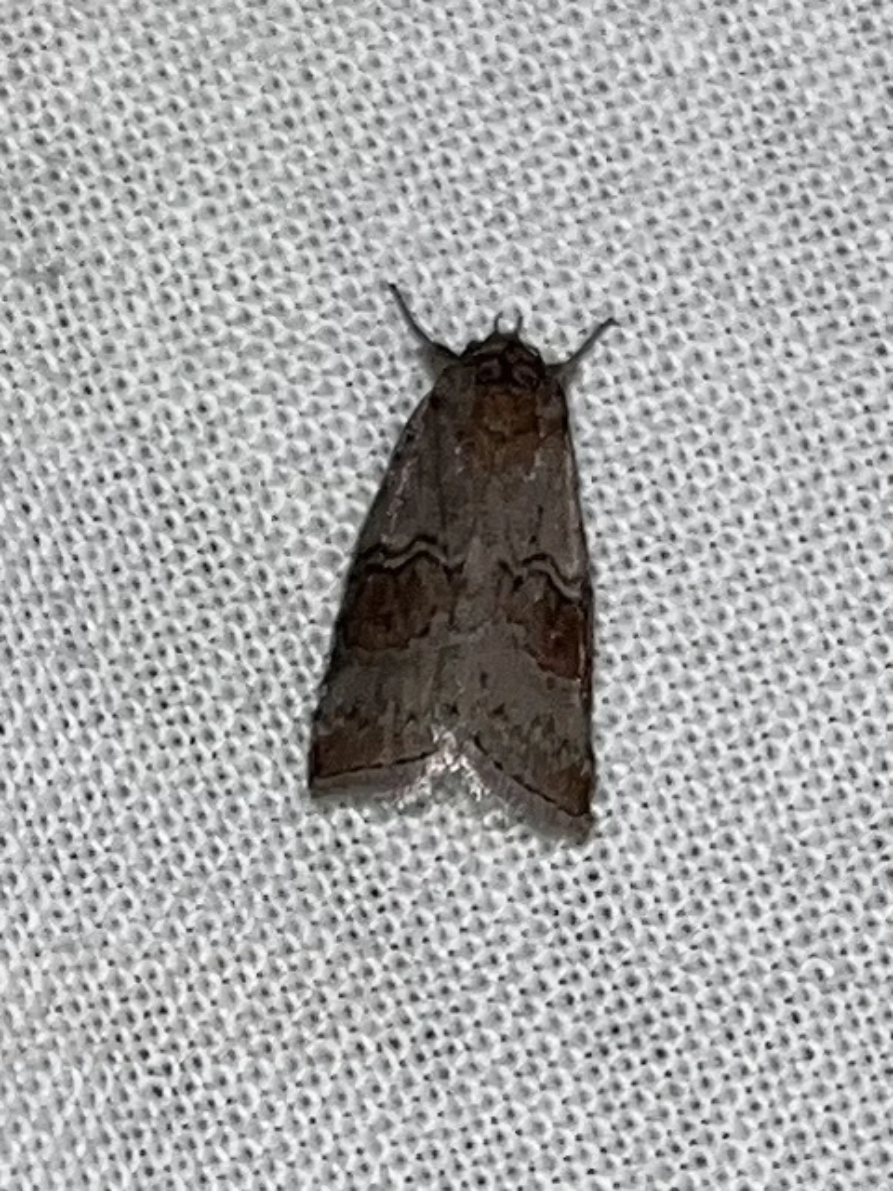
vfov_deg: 67.3
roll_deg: -4.1
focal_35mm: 26
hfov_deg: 53.1
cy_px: 596
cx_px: 446
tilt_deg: -21.8
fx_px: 894
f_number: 1.6
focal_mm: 5.1
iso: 32
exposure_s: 1/1862
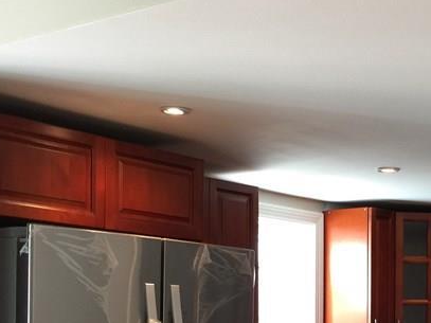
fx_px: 909
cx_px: 373
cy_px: 353
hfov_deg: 26.0
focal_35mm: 73
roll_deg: -1.4
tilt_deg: -2.4
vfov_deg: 19.3
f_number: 2.2
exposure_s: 1/30
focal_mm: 4.15
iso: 40
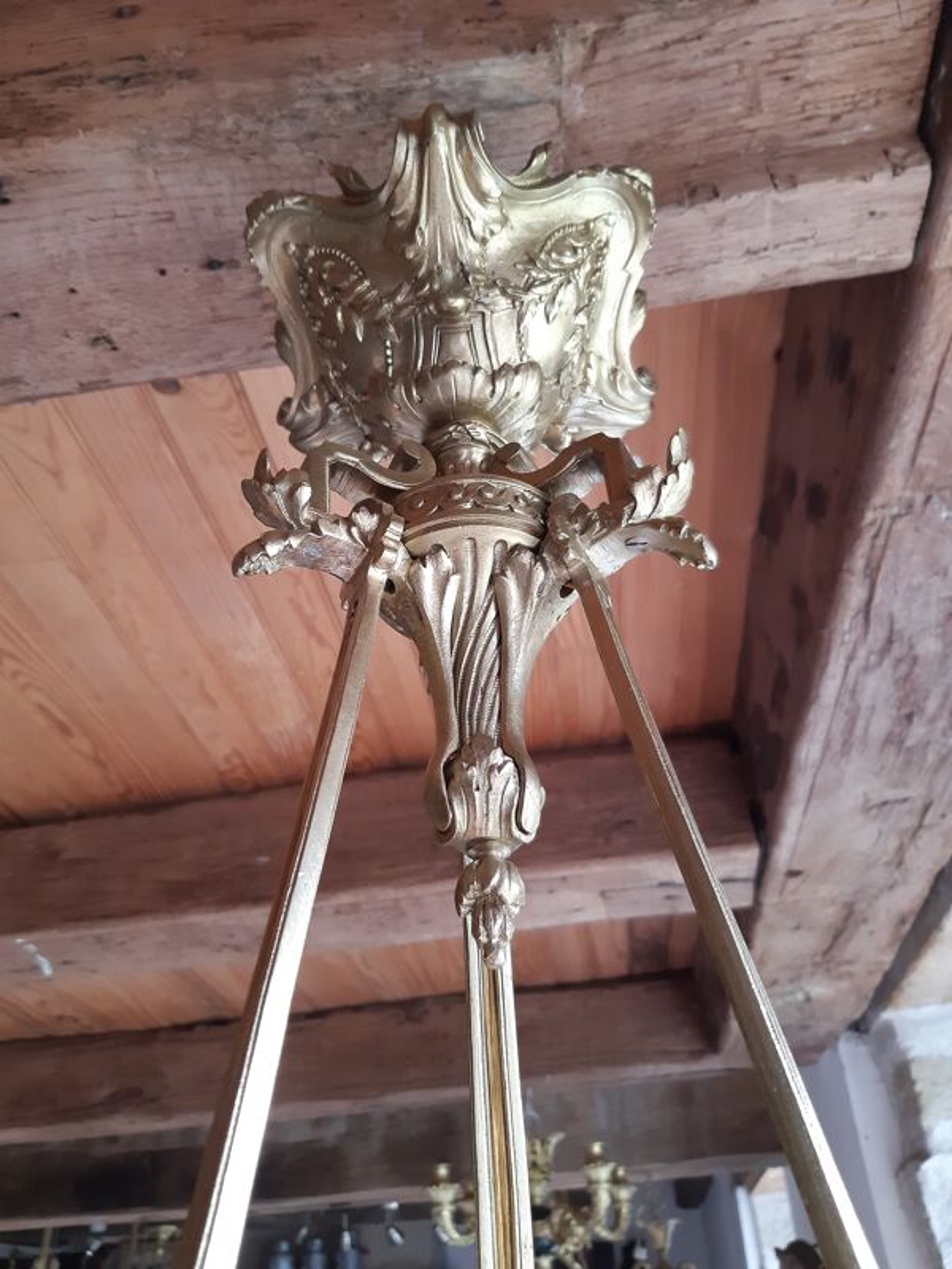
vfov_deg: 67.3
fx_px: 953
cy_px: 634
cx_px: 476
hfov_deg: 53.1
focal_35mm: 26
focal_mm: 3.92
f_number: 1.7
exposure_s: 1/33
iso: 250
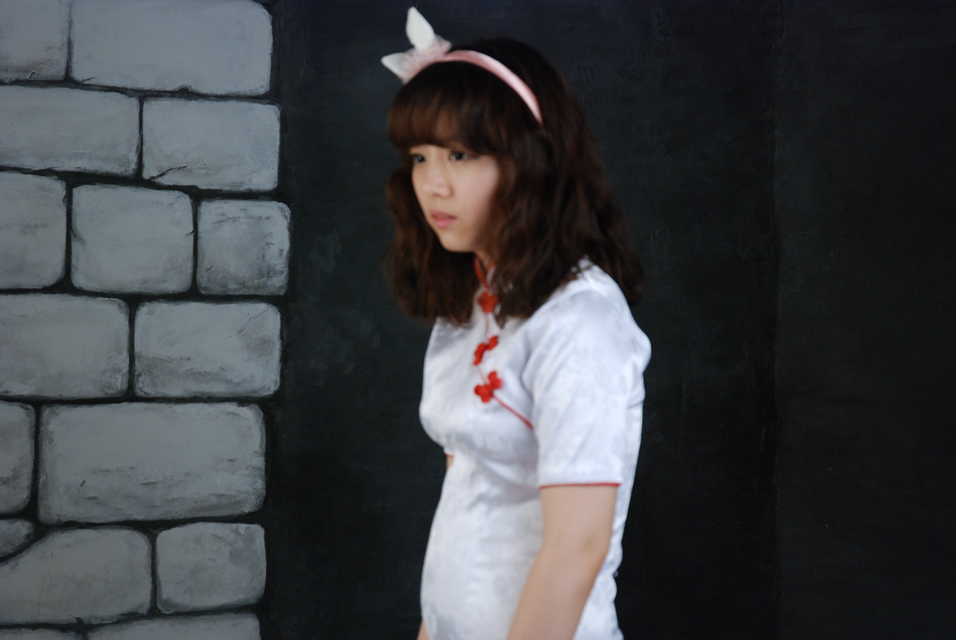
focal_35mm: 75
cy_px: 320
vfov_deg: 18.2
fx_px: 1994
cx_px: 478
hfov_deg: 27.0
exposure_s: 1/200
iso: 640
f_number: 4.5
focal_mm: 50
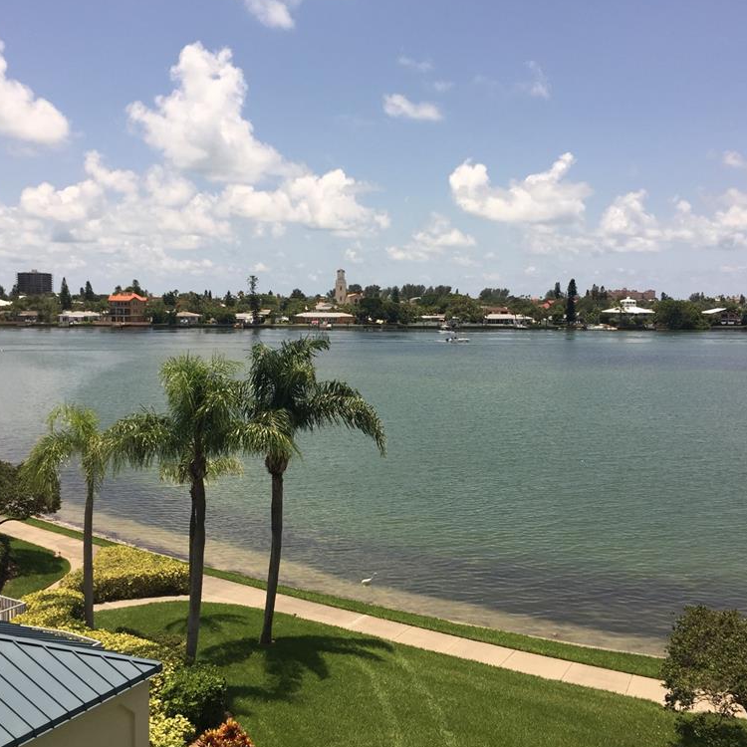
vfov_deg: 47.2
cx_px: 356
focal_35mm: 35
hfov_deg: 47.2
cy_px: 372
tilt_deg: -4.8
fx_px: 855
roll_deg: -1.7
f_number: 2.2
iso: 32
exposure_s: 1/2639
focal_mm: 4.15
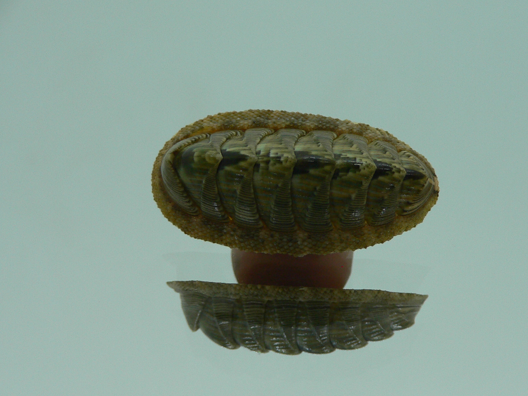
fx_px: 671
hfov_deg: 42.8
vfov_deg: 32.9
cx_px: 305
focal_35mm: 44
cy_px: 218
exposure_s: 1/60
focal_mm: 4.6
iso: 80
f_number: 2.8
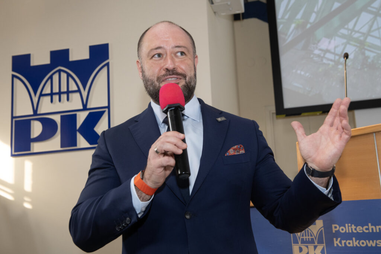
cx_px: 190
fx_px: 508
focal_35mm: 48
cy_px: 127
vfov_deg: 28.1
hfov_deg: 41.1
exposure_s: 1/60
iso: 800
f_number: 5.6
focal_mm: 48
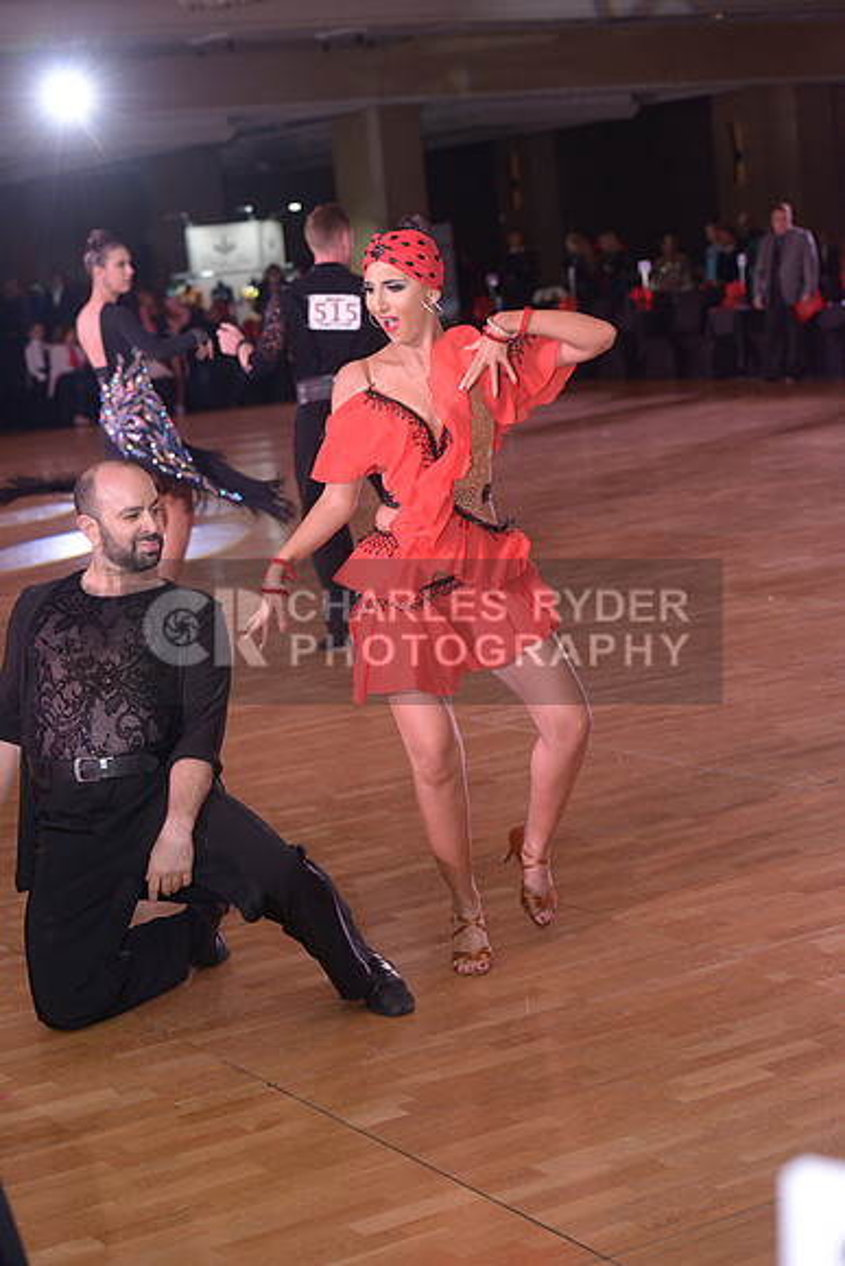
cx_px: 422
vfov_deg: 28.8
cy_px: 633
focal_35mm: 70
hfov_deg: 19.5
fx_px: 2463
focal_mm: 70
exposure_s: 1/200
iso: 1250
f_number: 5
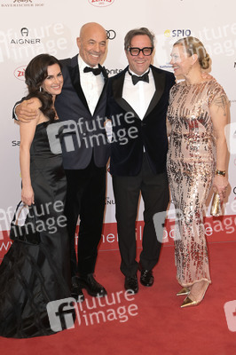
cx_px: 118
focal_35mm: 45
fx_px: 443
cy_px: 178
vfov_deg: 43.6
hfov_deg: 29.8
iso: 400
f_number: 6.3
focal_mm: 45
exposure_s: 1/250
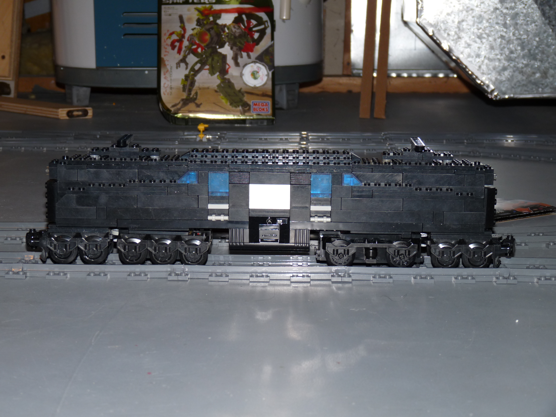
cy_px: 208
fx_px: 1156
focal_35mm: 72
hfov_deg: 27.0
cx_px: 278
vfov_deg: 20.4
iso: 100
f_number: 3.4
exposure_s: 1/80
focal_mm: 12.8
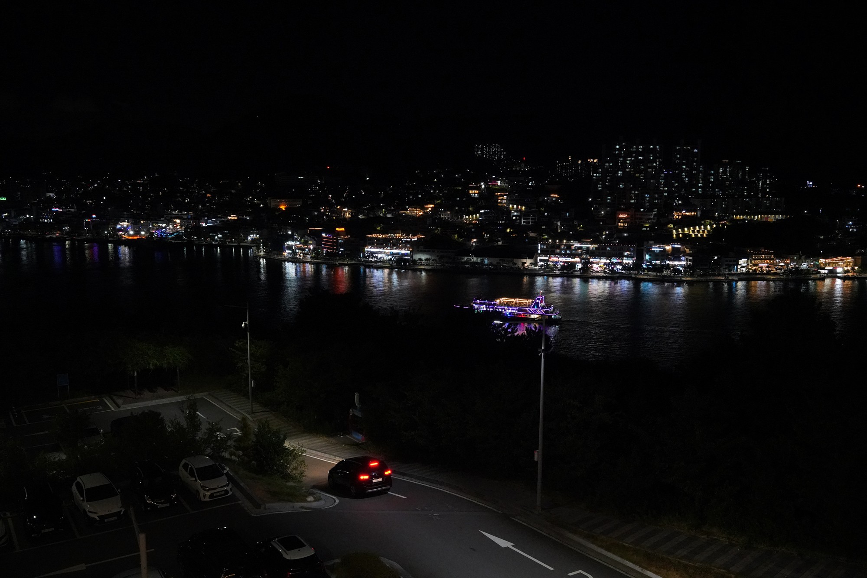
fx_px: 843
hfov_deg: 54.4
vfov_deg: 37.9
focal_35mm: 35
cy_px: 289
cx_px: 434
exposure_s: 1/100
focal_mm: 35
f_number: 7.1
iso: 12800
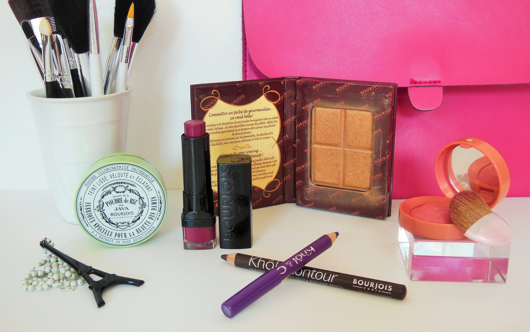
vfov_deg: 30.5
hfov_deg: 47.2
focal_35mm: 42
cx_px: 268
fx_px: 607
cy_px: 145
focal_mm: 6.9
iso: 250
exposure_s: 1/30
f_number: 4.1
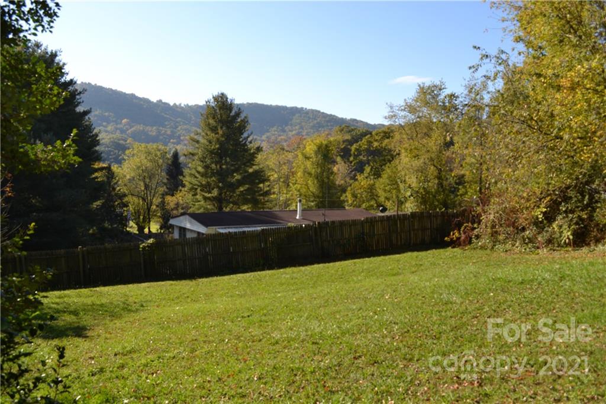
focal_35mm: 27
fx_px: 454
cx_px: 303
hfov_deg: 67.4
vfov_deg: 47.9
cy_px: 202
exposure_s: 1/200
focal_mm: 18
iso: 100
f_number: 6.3
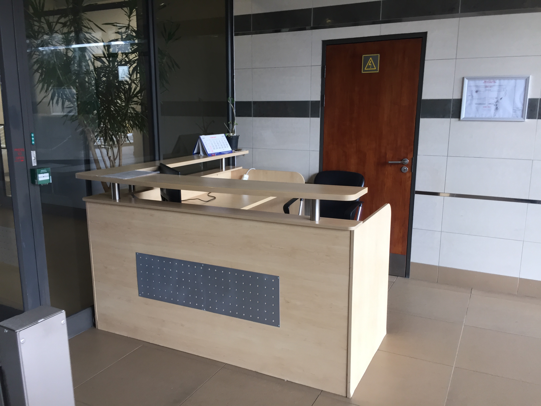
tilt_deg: -10.9
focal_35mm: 29
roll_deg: +1.3
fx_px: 453
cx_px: 270
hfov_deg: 61.7
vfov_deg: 48.2
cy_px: 203
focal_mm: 4.15
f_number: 2.2
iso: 32
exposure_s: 1/33
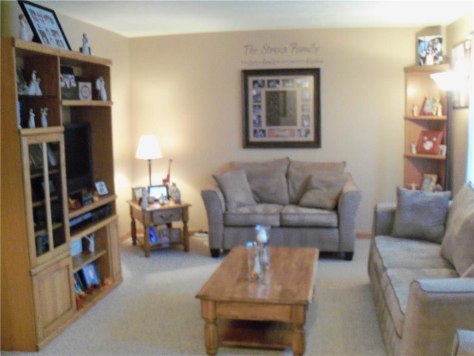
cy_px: 178
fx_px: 479
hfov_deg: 52.6
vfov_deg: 40.7
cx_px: 237
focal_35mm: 35
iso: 400
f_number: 3
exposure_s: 1/4
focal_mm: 6.3
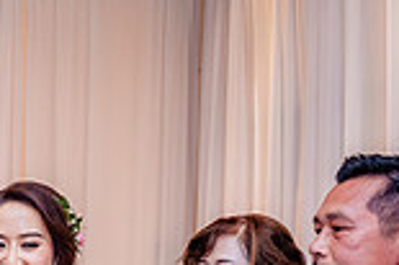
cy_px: 428
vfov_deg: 12.2
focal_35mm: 105
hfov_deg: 17.4
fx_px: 1163
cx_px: -211
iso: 1600
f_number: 4.5
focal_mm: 28
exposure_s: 1/200
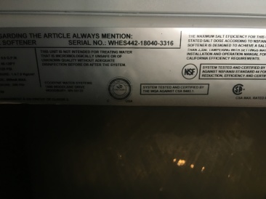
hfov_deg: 61.7
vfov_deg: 48.2
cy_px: 100
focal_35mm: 29
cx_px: 133
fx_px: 223
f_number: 2.2
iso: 32
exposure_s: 1/30
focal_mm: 4.15
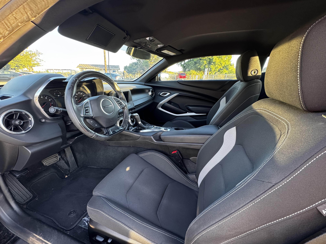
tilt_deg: -20.4
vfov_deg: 85.7
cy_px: 122
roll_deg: -1.3
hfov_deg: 102.1
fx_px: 132
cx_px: 163
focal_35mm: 14
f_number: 2.2
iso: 320
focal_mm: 2.22
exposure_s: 1/99
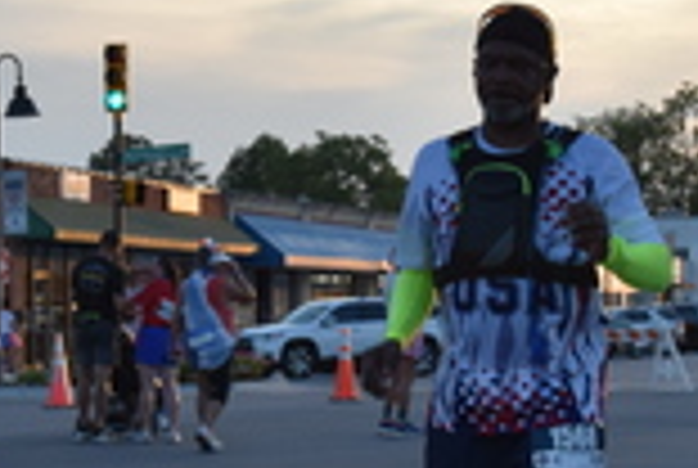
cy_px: 290
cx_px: 311
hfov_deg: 14.8
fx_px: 2681
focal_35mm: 138
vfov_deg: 10.0
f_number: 8
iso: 400
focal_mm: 26
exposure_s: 1/250
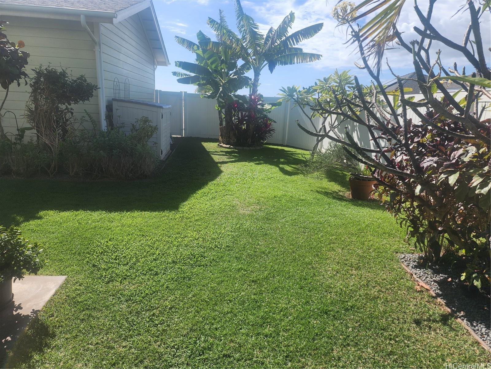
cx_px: 246
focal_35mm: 23
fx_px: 326
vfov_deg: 58.9
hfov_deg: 73.9
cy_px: 184
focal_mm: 6.4
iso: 12
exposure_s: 1/1058
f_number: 1.8
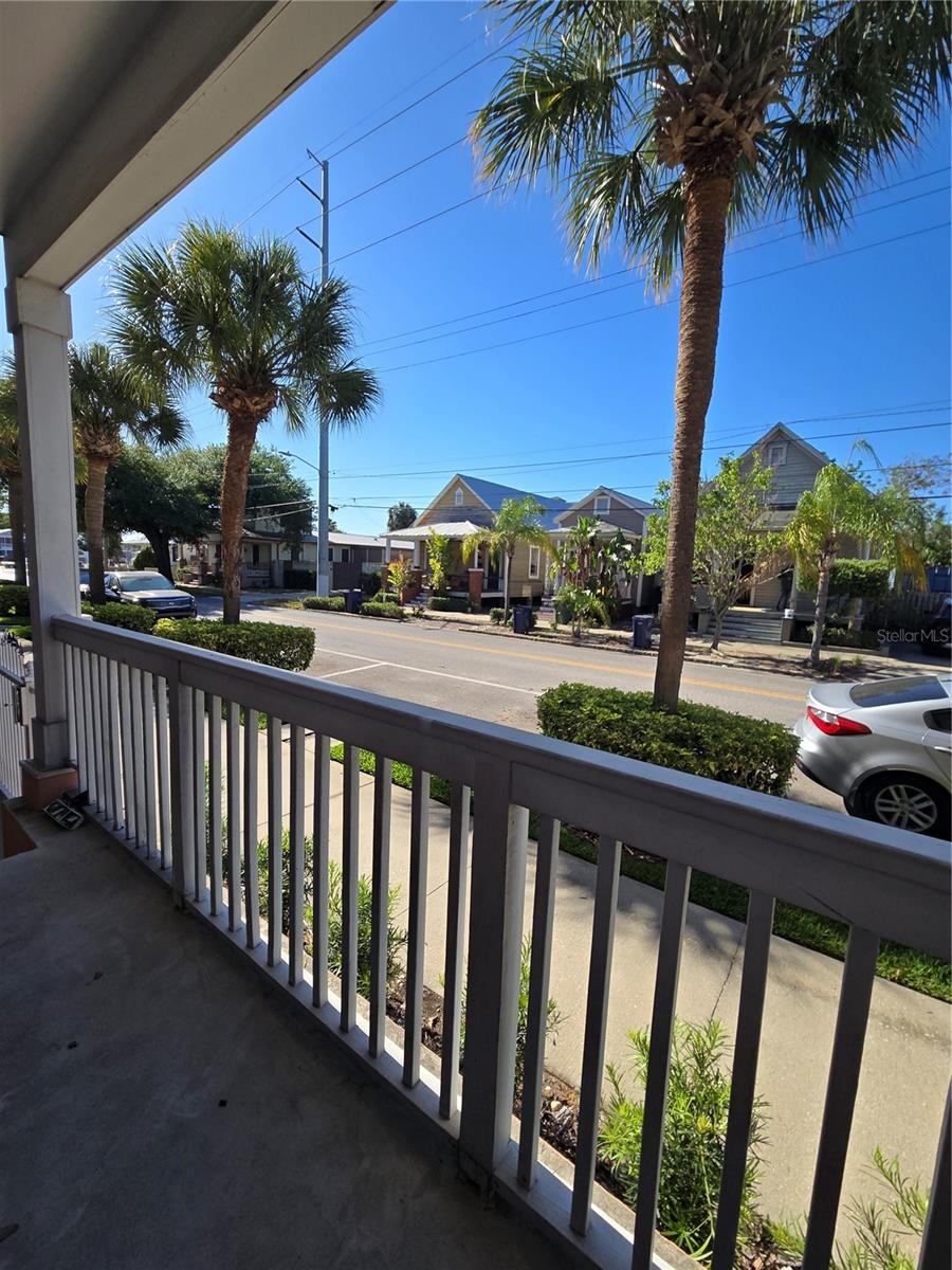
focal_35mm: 13
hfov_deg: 89.9
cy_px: 635
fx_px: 477
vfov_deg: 106.2
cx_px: 476
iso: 50
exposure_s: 1/1550
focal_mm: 2.2
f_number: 2.2
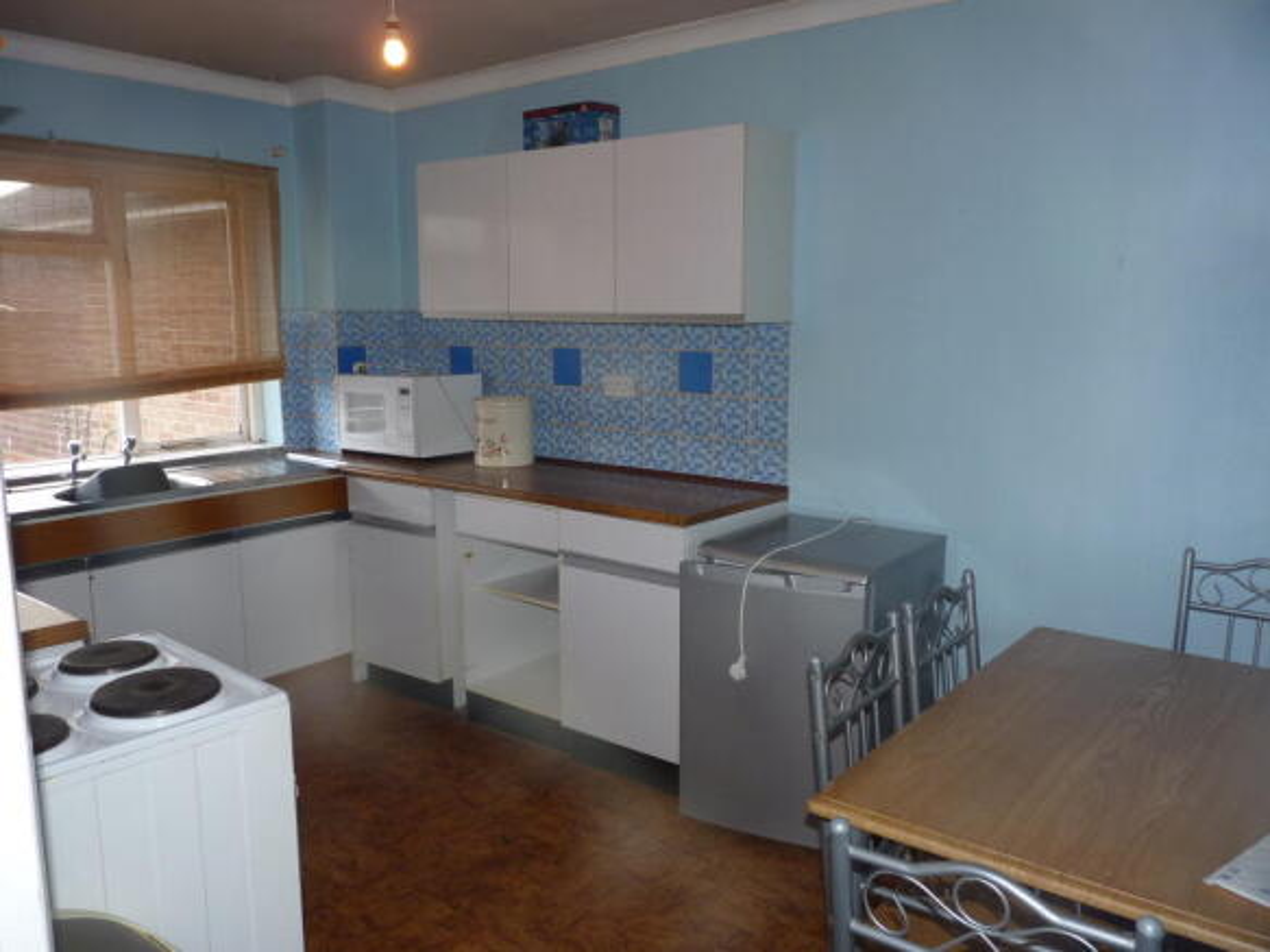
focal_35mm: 27
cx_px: 635
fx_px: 990
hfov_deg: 65.3
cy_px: 476
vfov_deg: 51.3
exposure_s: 1/30
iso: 100
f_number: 2.8
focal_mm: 4.8
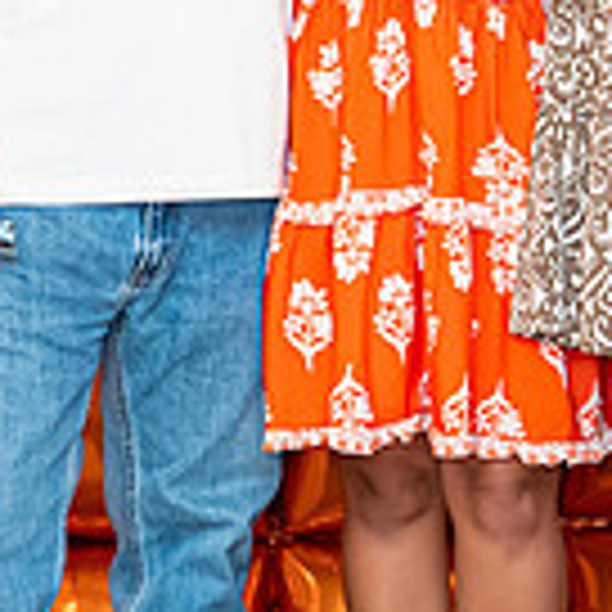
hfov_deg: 7.0
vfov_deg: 7.0
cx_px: 494
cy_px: 88
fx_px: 4961
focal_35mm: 248
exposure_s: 1/400
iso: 1000
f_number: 1.2
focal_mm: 50
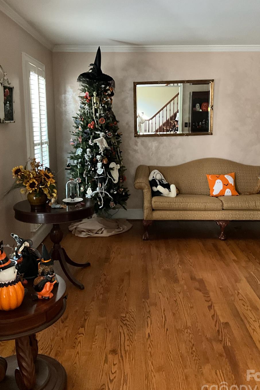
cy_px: 182
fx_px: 368
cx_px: 133
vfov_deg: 55.8
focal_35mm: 34
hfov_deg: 38.9
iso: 400
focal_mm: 3
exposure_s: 1/30
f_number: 1.8
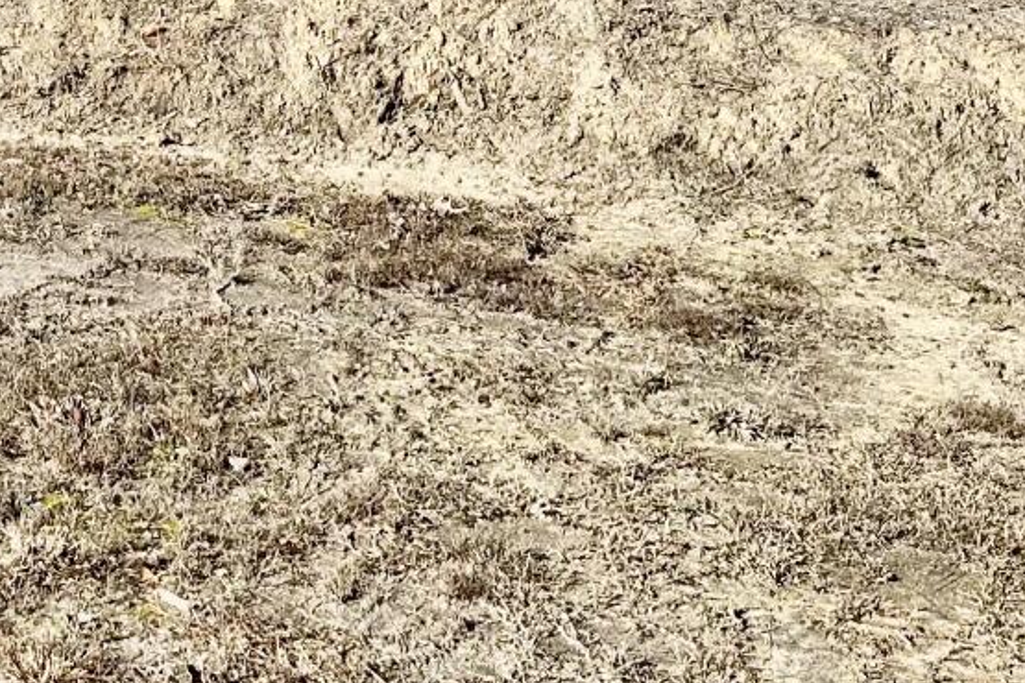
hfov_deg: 22.0
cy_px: -469
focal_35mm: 90
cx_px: 78
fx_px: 2562
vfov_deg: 13.8
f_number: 1.78
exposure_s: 1/3861
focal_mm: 6.86
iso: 80
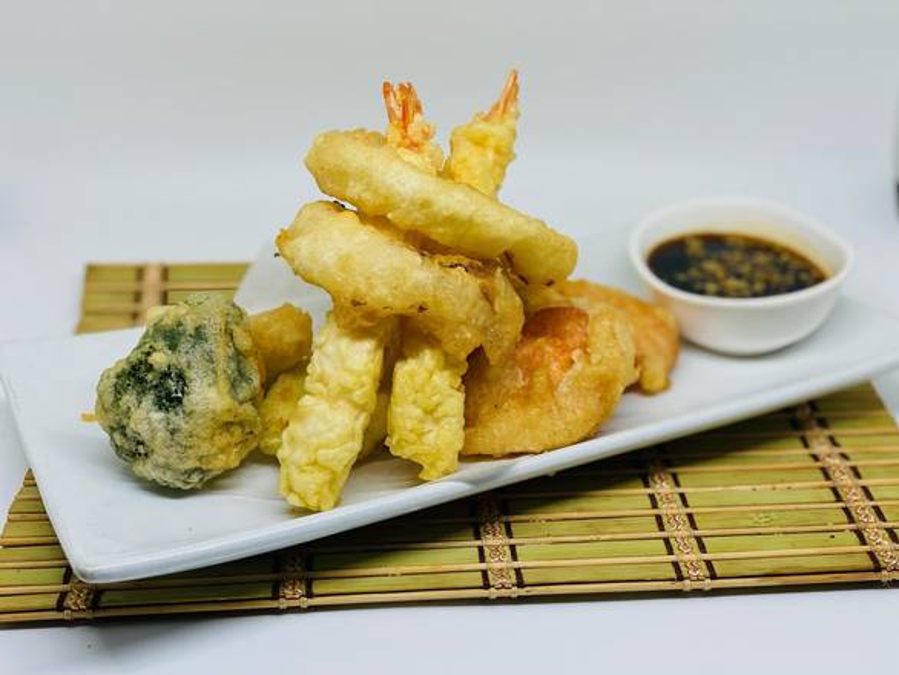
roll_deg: -1.3
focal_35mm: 52
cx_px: 450
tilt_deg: -30.6
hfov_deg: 36.8
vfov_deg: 28.1
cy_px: 338
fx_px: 1351
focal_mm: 6
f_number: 2
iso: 40
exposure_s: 1/121
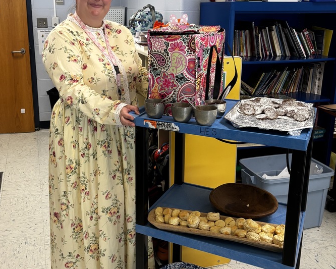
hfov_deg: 46.7
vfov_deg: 38.1
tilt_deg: -14.1
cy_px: 107
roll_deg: -0.2
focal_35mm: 39
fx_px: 388
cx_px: 144
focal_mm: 5.96
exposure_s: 1/60
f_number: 1.6
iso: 250
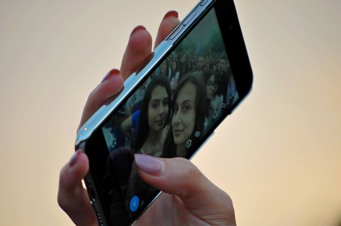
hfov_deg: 6.9
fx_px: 2838
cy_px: 113
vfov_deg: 4.6
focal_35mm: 300
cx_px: 170
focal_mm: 200
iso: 800
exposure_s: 1/125
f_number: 5.6
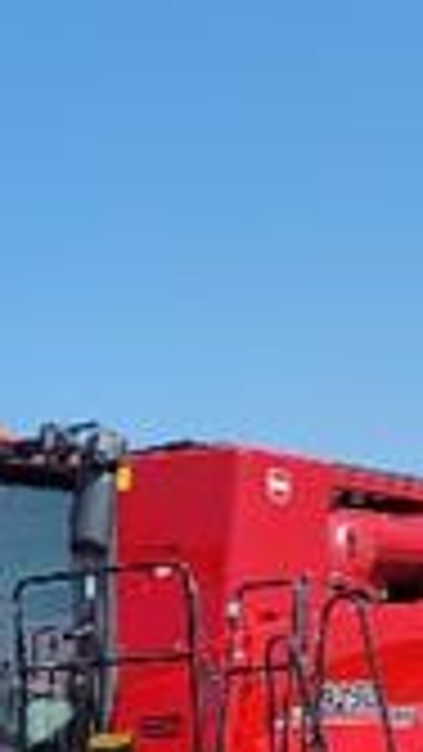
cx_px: -40
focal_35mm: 102
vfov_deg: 19.7
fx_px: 2033
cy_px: 905
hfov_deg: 11.7
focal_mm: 5.4
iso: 40
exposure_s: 1/2000
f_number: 1.8
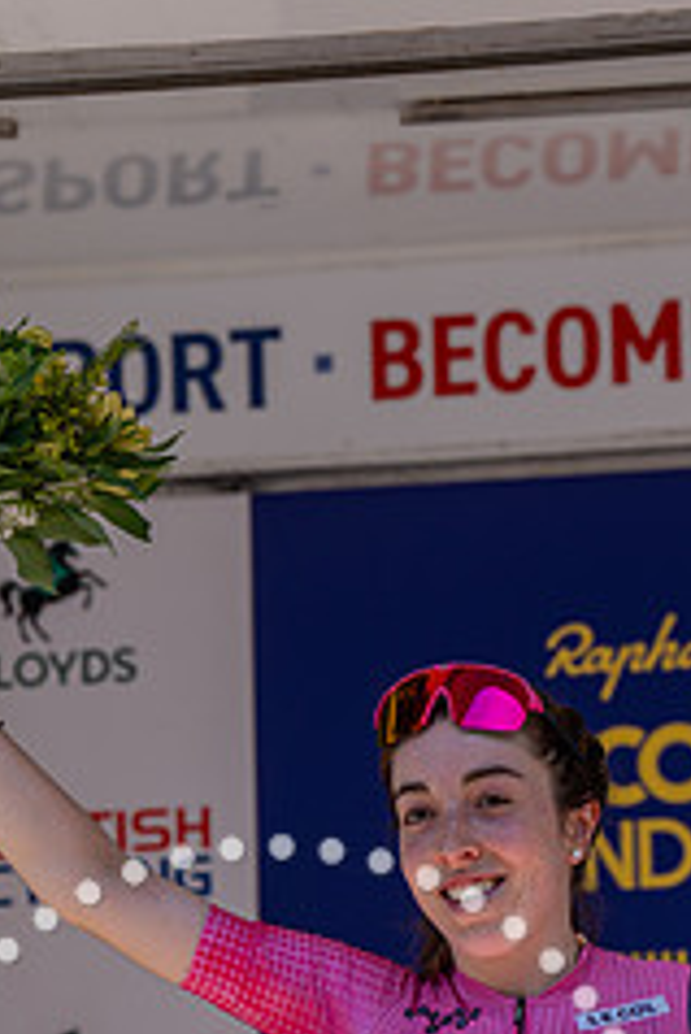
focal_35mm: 255
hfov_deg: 5.4
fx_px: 7331
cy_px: 873
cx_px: 356
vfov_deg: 8.1
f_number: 4
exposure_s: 1/1000
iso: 250
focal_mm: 135
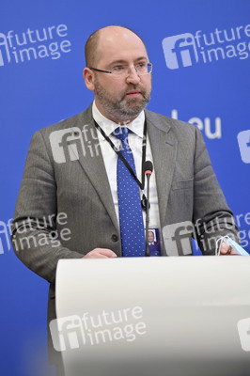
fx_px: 1617
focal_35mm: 155
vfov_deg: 13.3
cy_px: 188
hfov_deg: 8.8
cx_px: 125
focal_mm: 155
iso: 400
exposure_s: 1/100
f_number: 2.8
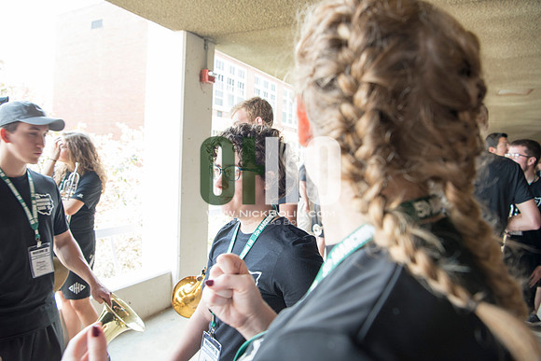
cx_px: 270
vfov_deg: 53.2
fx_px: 361
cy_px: 180
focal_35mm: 24
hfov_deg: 73.7
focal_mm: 24
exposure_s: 1/60
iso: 640
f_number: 5
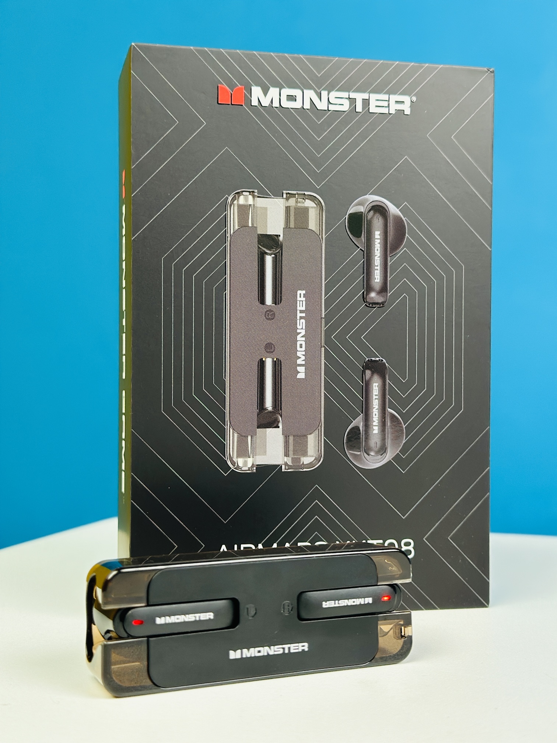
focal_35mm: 48
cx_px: 278
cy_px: 372
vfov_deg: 39.7
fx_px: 1030
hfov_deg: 30.3
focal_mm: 6.86
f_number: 1.78
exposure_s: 1/51
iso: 250
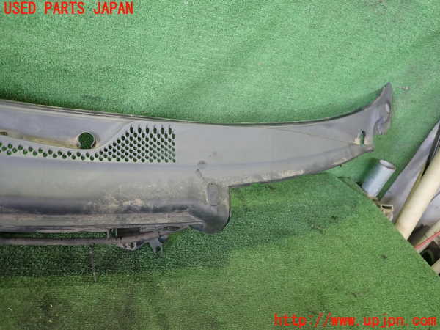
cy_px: 165
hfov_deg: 69.4
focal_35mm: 25
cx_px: 220
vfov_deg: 54.9
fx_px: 318
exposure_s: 1/30
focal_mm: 4.5
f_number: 2
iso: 320
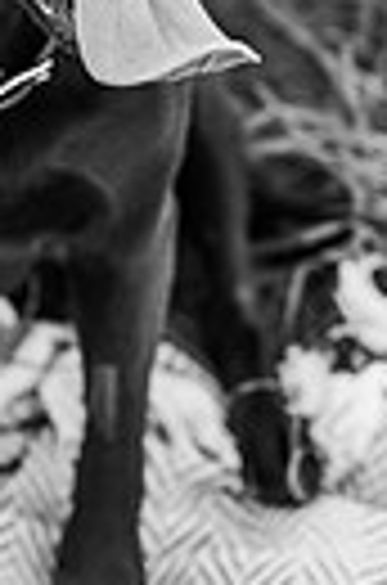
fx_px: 2026
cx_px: 4
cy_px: 27
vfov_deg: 16.2
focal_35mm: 125
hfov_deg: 10.8
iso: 320
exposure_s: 1/500
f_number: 2.8
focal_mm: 36
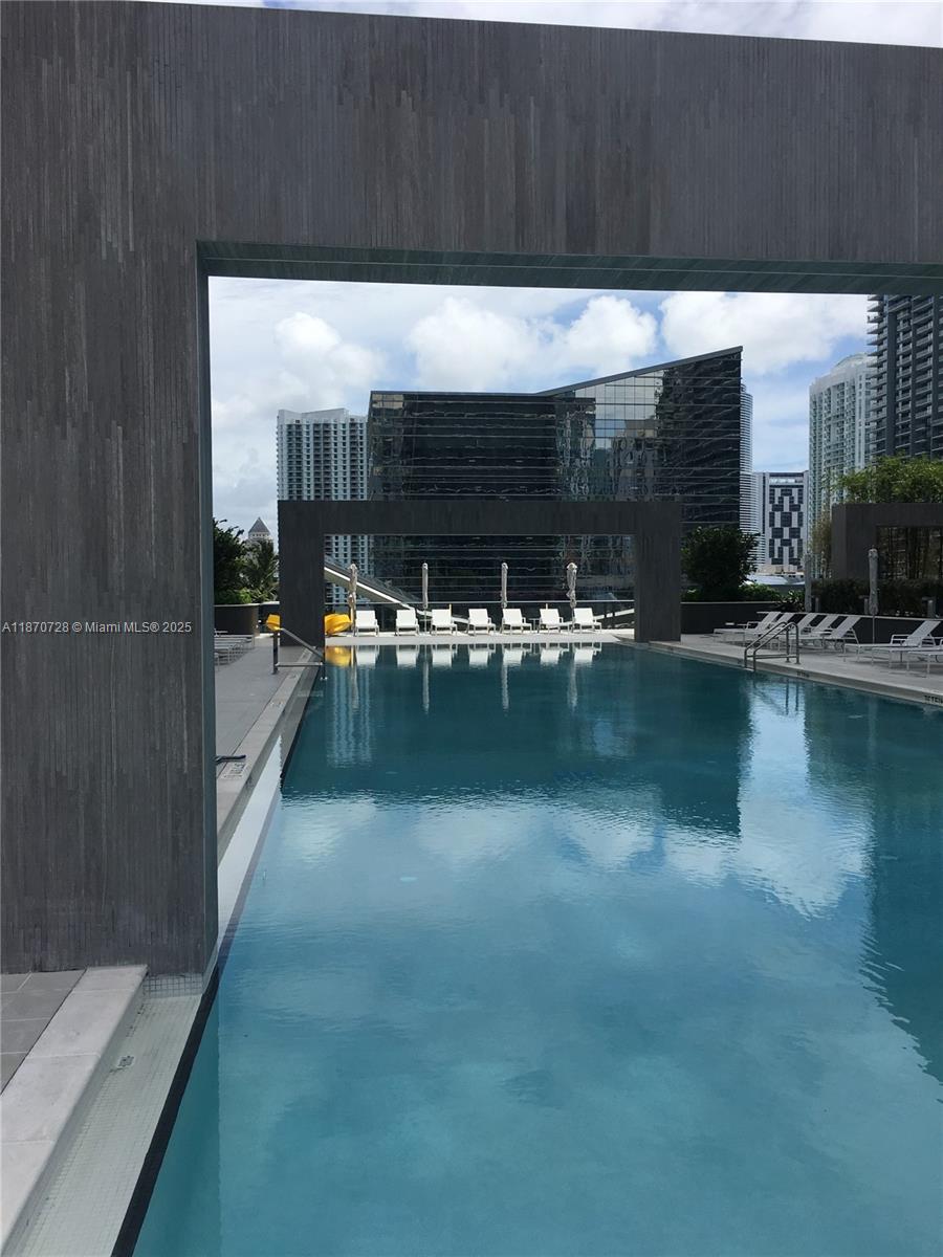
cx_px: 472
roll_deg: -0.7
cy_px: 628
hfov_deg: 48.2
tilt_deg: -2.1
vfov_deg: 61.7
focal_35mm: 29
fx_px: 1053
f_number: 2.2
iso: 25
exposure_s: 1/2564
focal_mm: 4.15
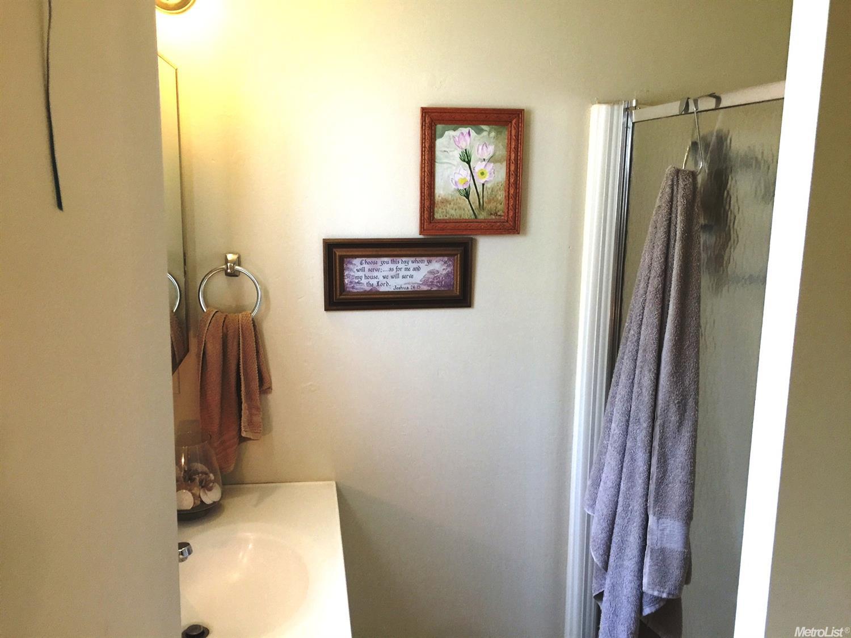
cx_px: 426
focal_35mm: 29
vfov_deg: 48.2
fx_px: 713
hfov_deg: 61.7
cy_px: 319
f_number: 2.2
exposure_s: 1/15
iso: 100
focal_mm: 4.15
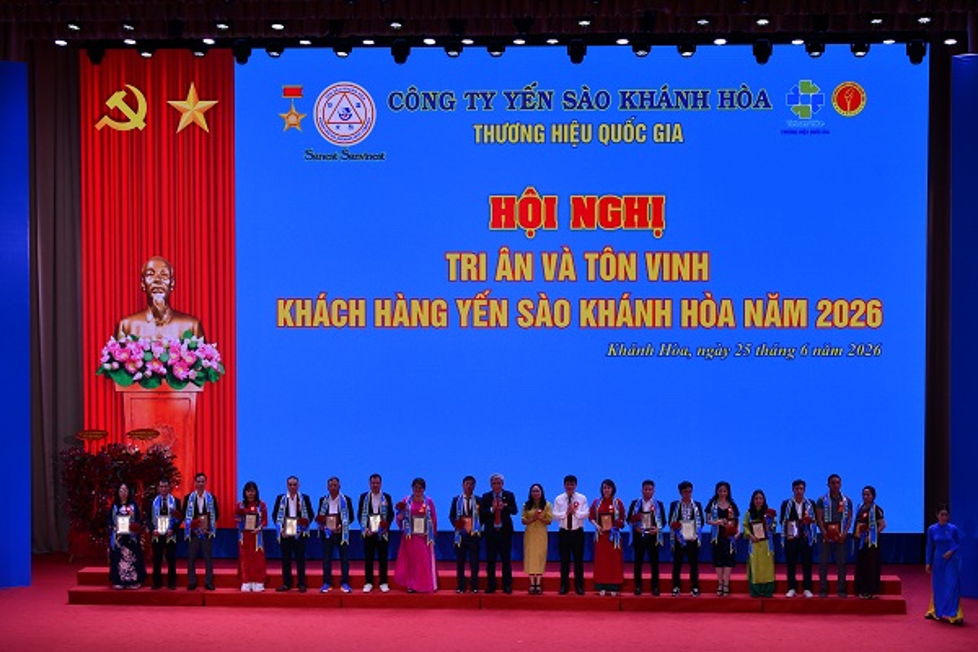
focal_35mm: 75
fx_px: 2037
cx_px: 489
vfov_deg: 18.2
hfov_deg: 27.0
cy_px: 326
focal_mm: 50
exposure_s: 1/80
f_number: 11
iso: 400
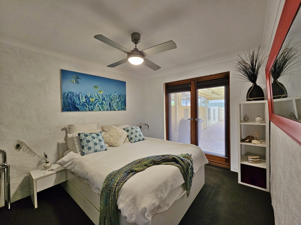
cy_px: 112
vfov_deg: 89.9
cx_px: 150
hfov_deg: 106.2
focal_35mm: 13
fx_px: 113
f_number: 2.2
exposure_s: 1/50
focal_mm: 2.2
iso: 200
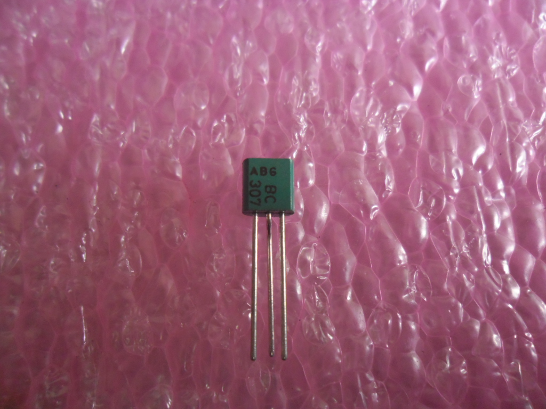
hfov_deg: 65.3
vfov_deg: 51.4
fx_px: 426
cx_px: 273
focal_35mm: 27
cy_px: 204
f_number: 3.5
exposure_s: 1/43
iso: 200
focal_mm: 4.9
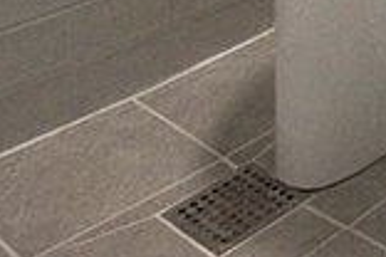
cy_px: -390
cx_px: 631
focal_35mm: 77
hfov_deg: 20.9
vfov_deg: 12.8
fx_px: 826
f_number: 9
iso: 1600
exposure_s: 1/40
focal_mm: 10
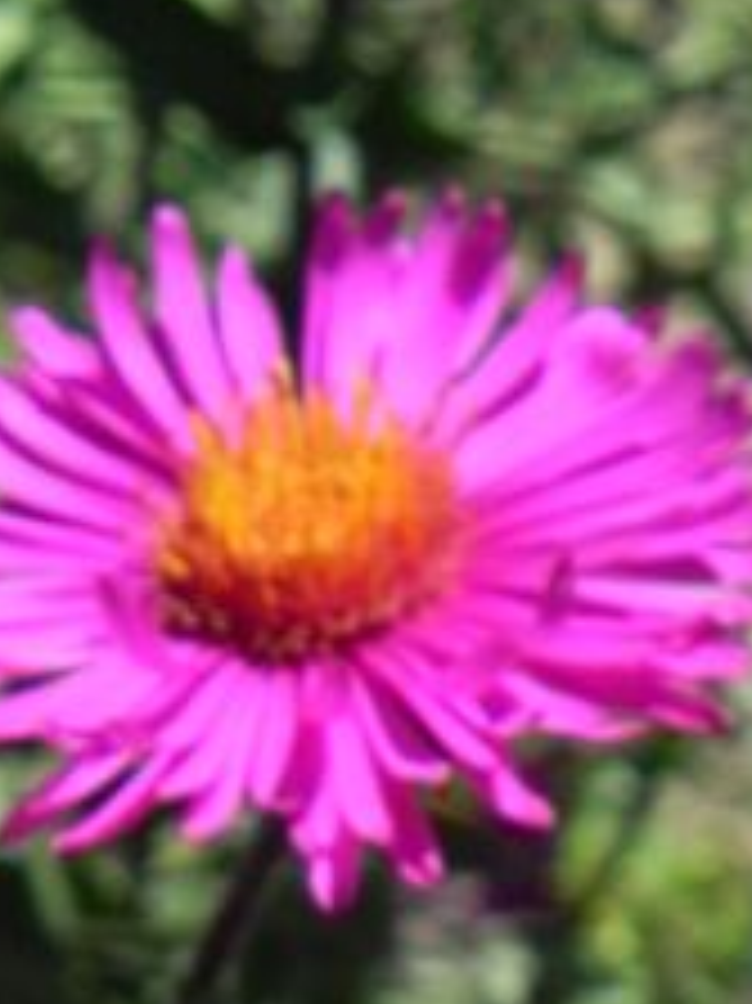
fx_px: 4262
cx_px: 99
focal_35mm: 147
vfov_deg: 12.4
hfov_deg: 10.0
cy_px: 1747
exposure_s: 1/1000
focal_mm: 7.3
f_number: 4
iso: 160
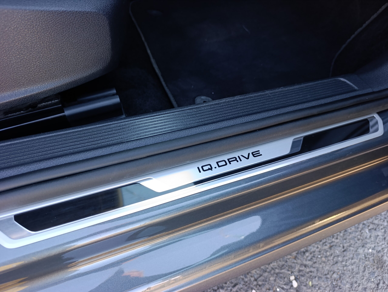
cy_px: 146
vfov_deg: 59.0
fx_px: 258
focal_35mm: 23
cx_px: 194
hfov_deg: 73.8
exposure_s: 1/100
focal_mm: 6.14
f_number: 1.6
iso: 500
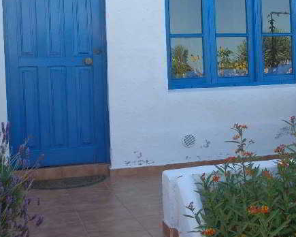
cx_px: 235
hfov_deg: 26.7
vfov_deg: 21.7
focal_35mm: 70
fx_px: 612
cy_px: 63
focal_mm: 27
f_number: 7.1
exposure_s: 1/200
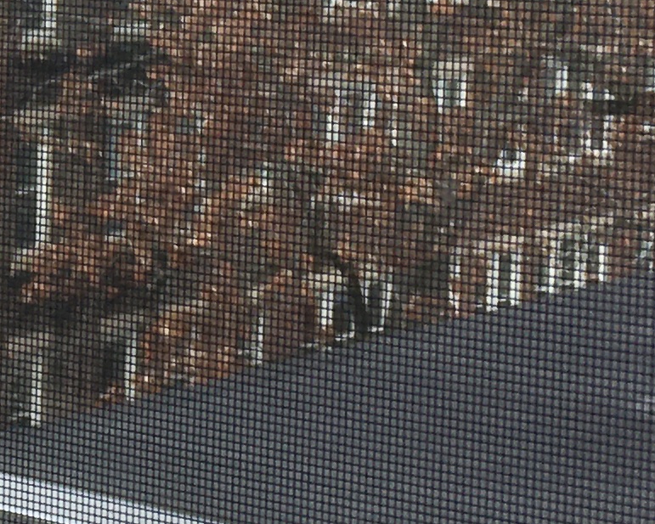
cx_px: -381
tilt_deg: -3.9
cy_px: -36
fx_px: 2869
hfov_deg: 12.3
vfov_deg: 10.3
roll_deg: -0.1
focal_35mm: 148
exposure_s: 1/601
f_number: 2.2
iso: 25
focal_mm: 4.15
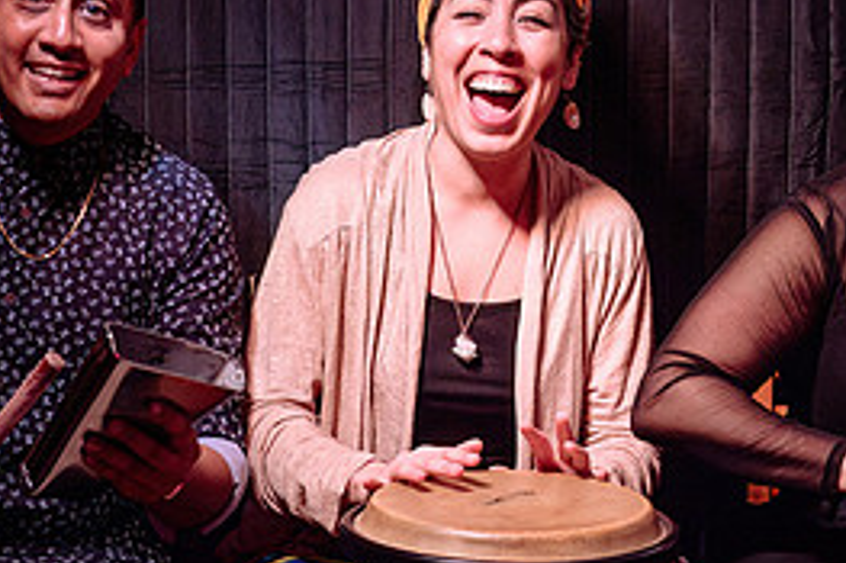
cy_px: 398
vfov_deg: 11.4
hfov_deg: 17.1
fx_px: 2818
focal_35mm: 120
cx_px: 415
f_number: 3.5
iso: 500
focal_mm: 50
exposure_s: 1/125
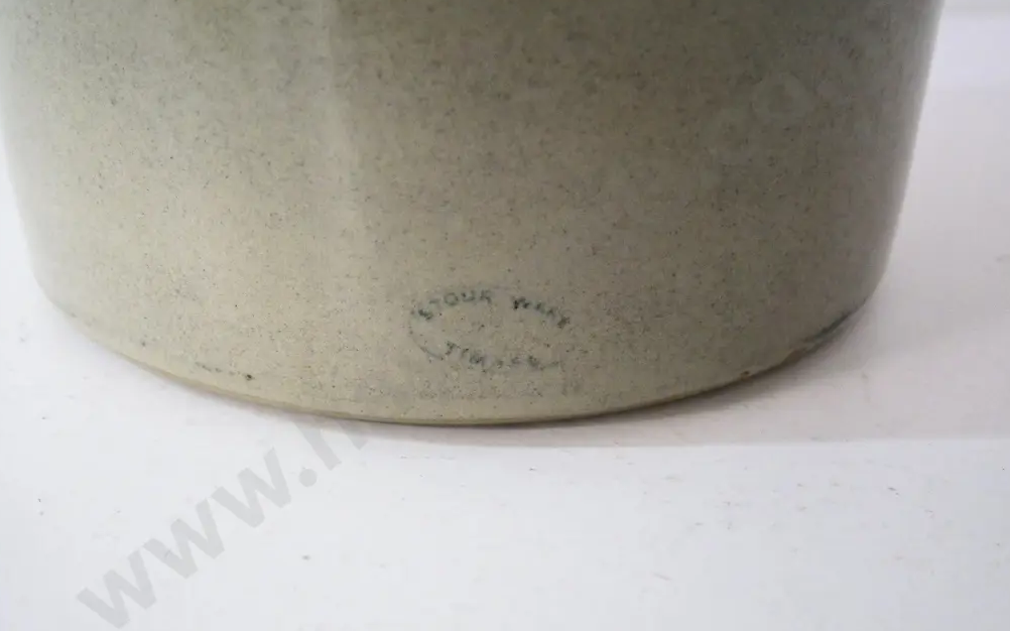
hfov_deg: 50.4
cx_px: 501
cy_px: 308
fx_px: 1073
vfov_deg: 32.8
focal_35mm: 39
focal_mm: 18
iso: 3200
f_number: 3.9
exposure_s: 1/200
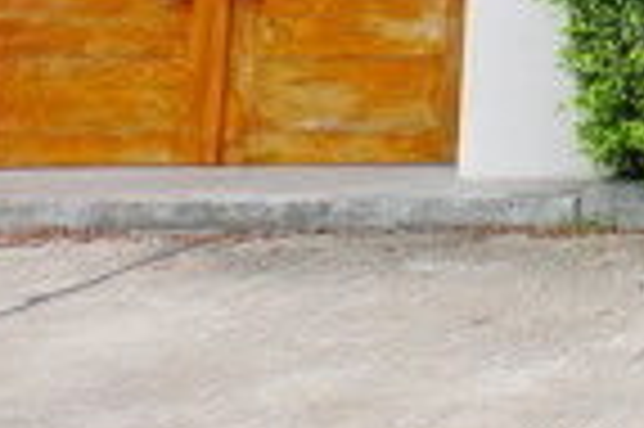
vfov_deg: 12.1
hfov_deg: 15.6
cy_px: -414
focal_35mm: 101
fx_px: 1805
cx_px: 1329
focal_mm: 16
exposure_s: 1/210
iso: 400
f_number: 8
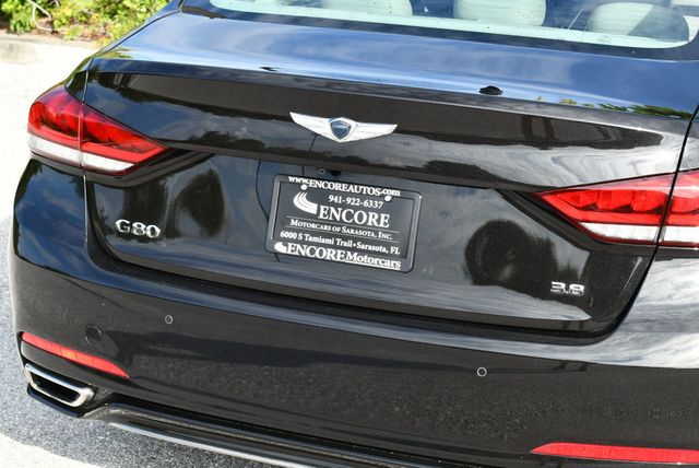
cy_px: 234
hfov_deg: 25.3
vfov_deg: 17.1
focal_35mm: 80
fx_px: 1555
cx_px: 350
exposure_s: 1/250
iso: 200
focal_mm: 40
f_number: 6.3
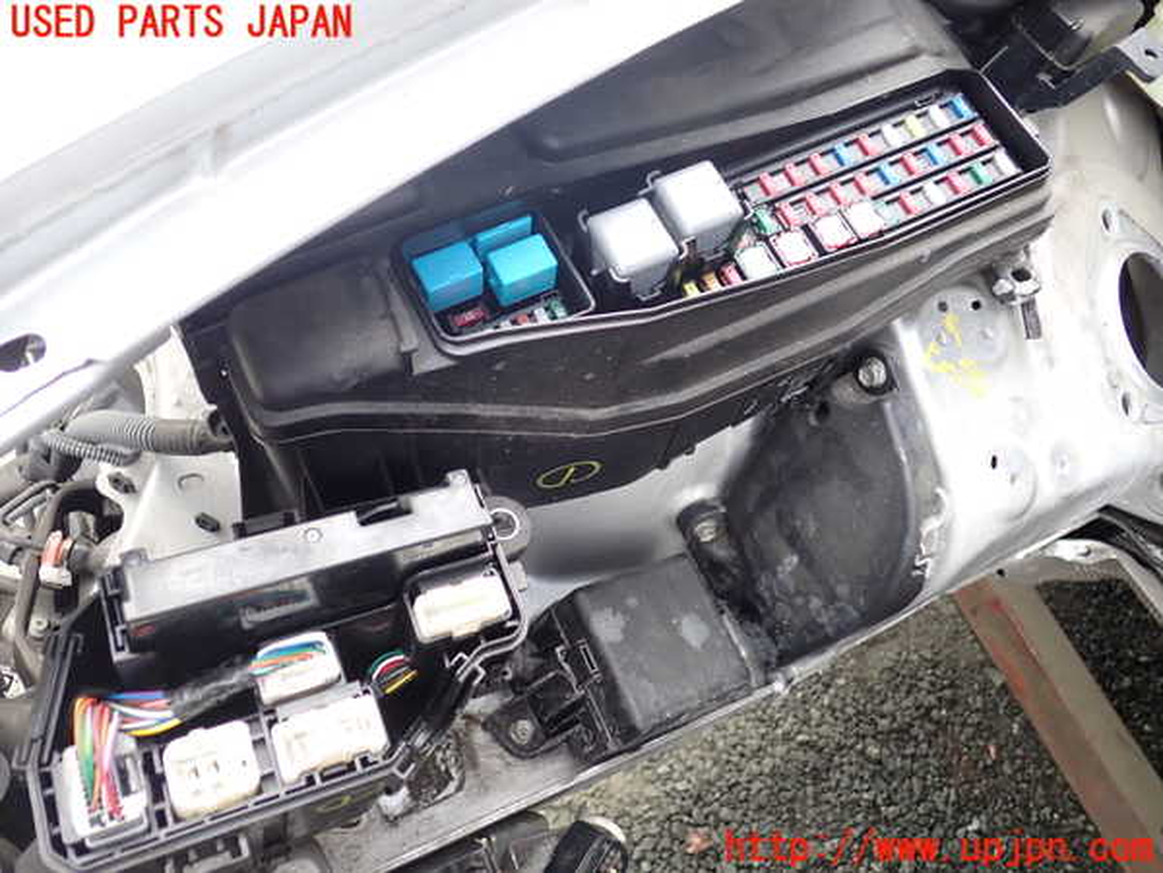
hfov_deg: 60.0
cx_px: 582
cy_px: 436
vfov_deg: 46.8
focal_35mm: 30
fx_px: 1008
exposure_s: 1/125
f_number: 2.3
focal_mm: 5.4
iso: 160
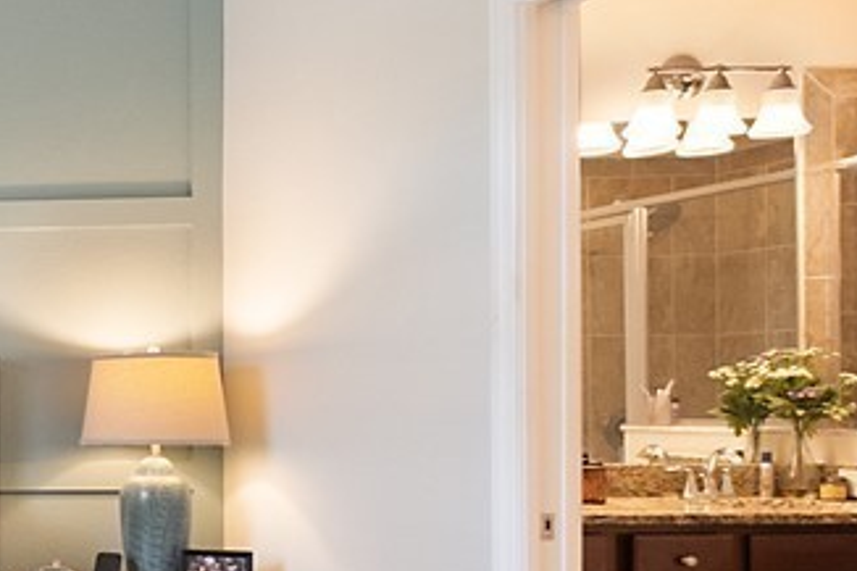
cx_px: -468
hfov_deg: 26.6
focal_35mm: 50
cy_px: 442
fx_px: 1190
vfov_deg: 26.5
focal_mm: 10
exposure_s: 1/75
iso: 1250
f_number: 4
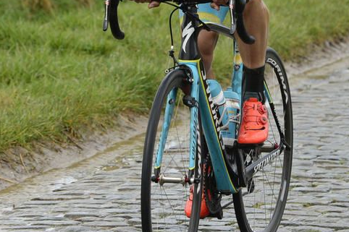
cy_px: 4
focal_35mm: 336
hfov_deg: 6.1
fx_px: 3256
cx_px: 235
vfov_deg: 4.1
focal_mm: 135
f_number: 7.1
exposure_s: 1/1000
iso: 800
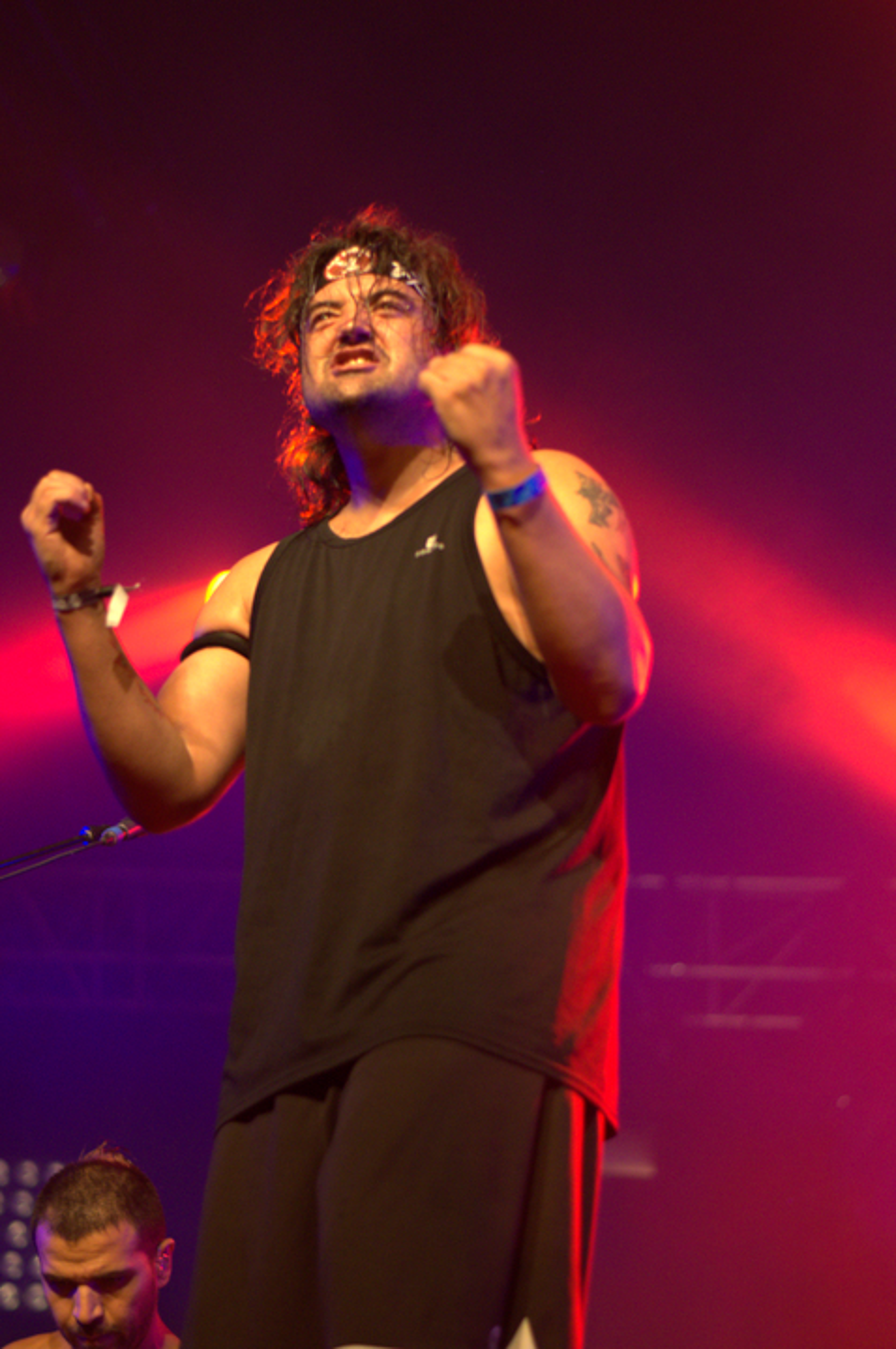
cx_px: 448
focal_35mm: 75
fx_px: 2808
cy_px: 674
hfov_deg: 18.1
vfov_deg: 27.0
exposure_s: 1/160
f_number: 1.8
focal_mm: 50
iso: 2500
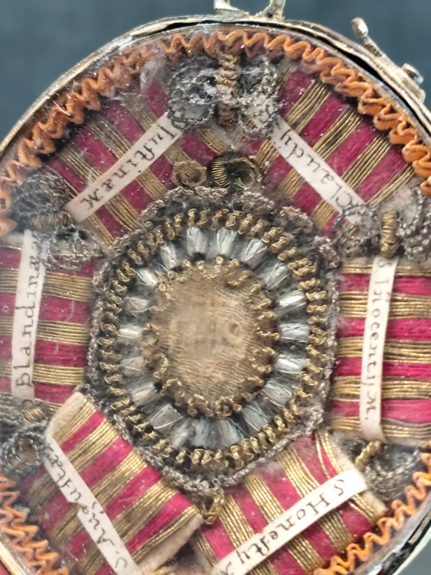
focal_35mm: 93
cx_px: 216
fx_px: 1544
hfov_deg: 15.9
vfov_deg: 21.1
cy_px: 288
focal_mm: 6.14
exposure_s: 1/25
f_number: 1.65
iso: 250
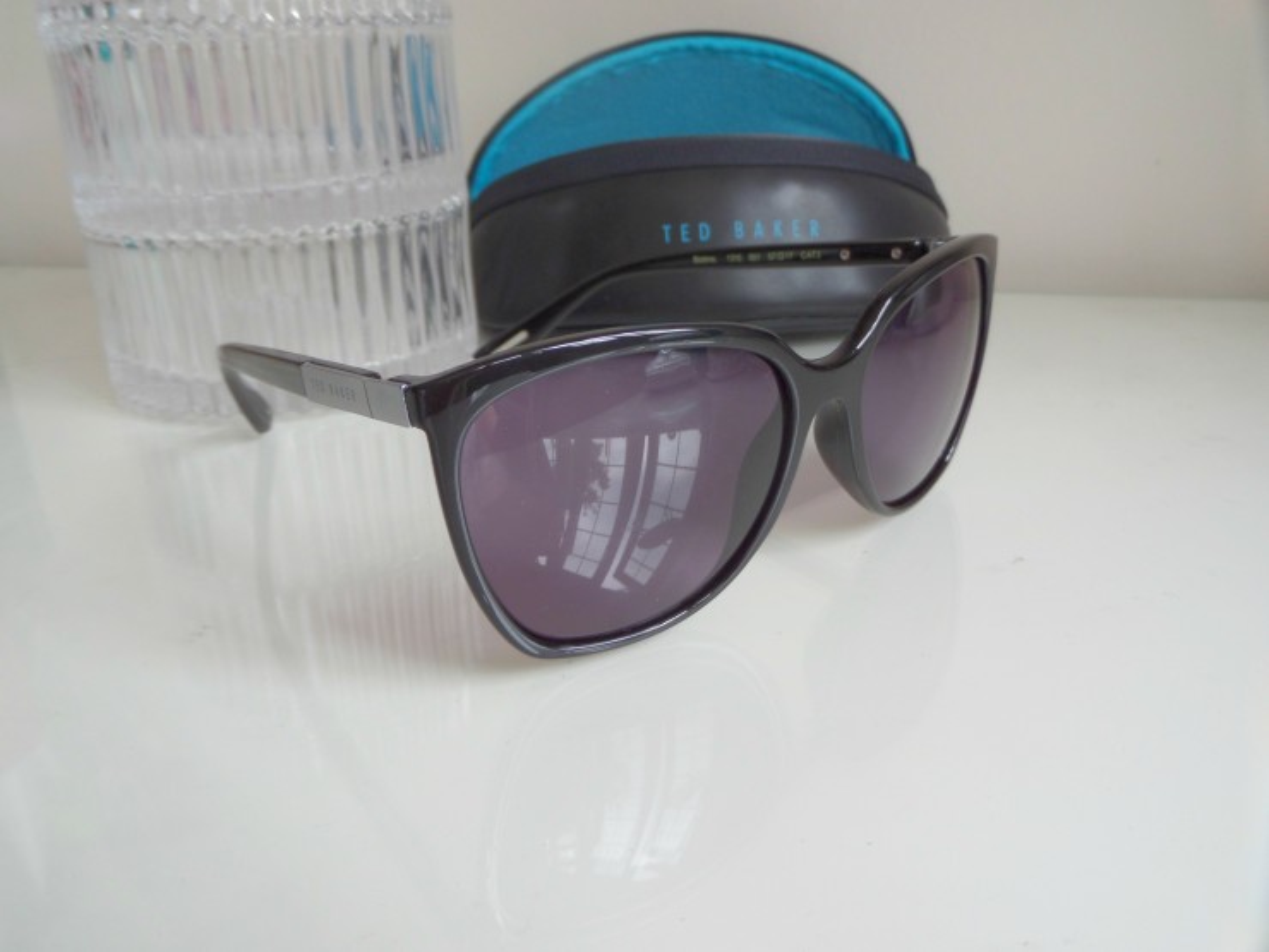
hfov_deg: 56.8
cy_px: 476
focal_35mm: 32
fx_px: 1173
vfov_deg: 44.2
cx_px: 634
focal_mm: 5.3
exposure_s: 1/45
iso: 100
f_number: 3.4
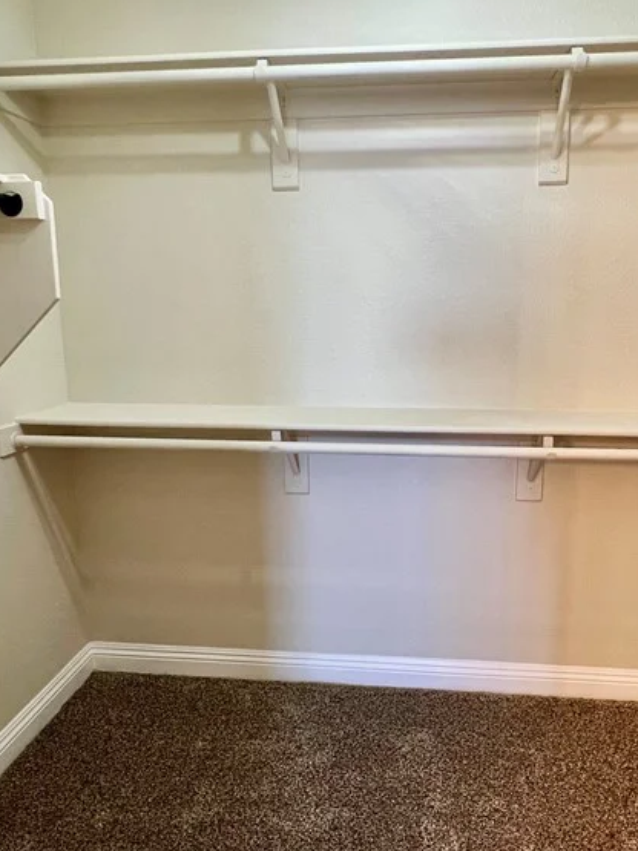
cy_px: 417
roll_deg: +0.7
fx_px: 590
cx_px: 373
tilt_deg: -10.7
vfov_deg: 71.6
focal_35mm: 24
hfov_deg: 56.5
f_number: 1.8
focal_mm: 1.57
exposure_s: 1/120
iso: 250
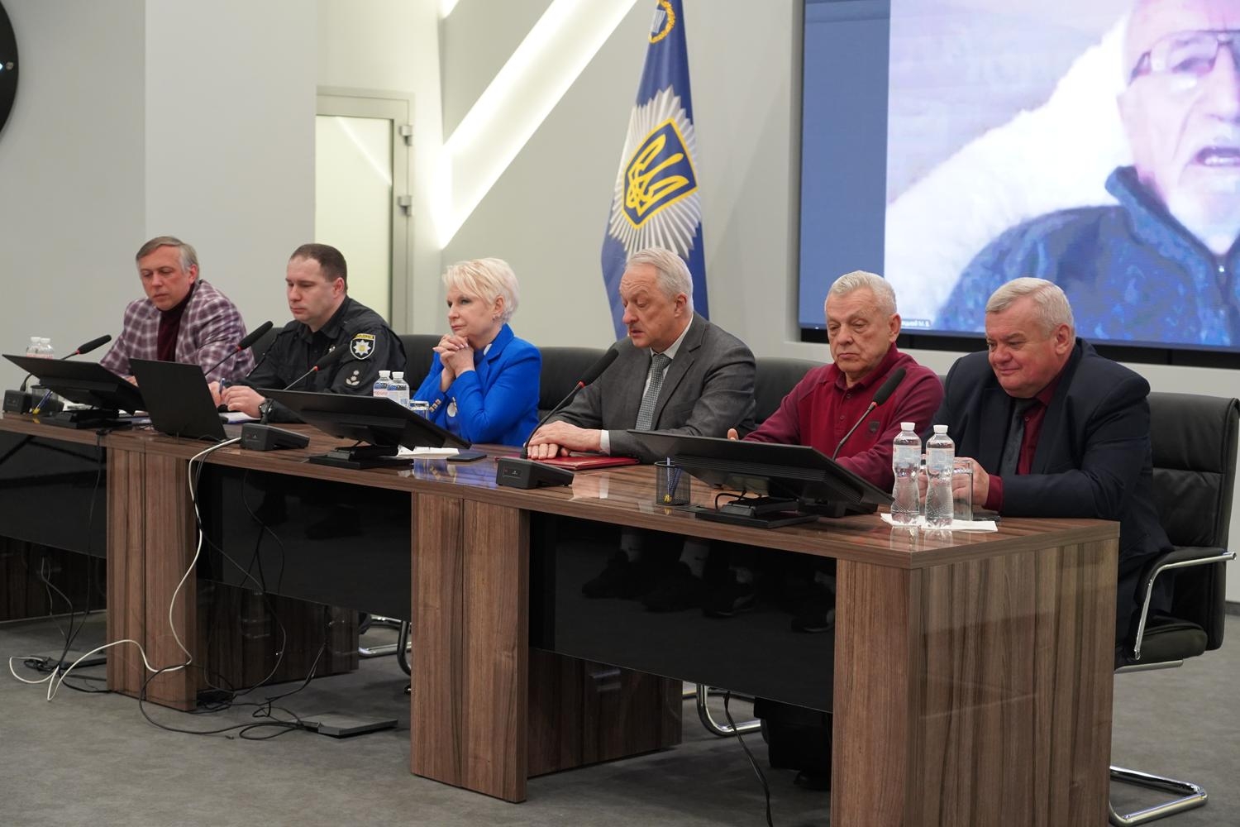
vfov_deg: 20.9
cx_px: 620
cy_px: 414
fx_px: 2239
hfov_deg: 31.0
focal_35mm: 65
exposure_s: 1/160
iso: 3200
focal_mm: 65
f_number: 4
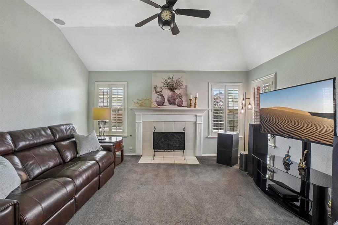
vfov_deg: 77.3
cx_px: 169
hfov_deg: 100.4
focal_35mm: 15
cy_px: 112
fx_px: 141
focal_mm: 10
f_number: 8
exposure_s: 1/30
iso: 400
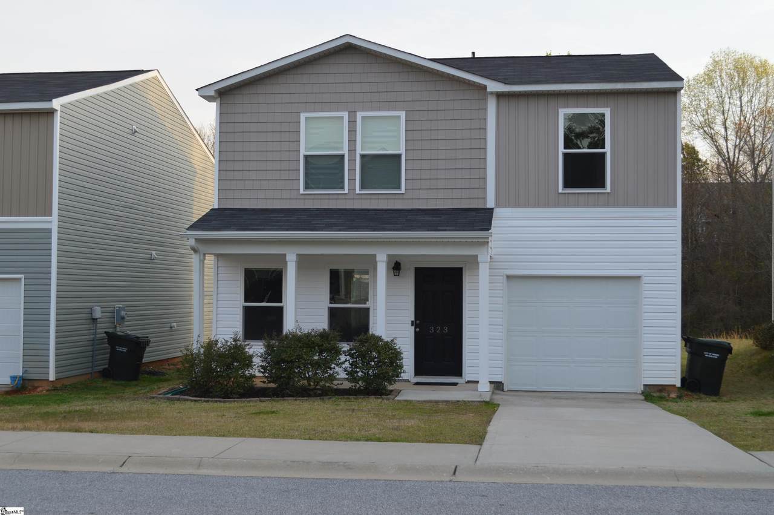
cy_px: 258
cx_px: 387
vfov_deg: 29.8
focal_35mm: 45
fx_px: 967
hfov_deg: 43.6
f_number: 5.6
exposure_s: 1/125
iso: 180
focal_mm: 30
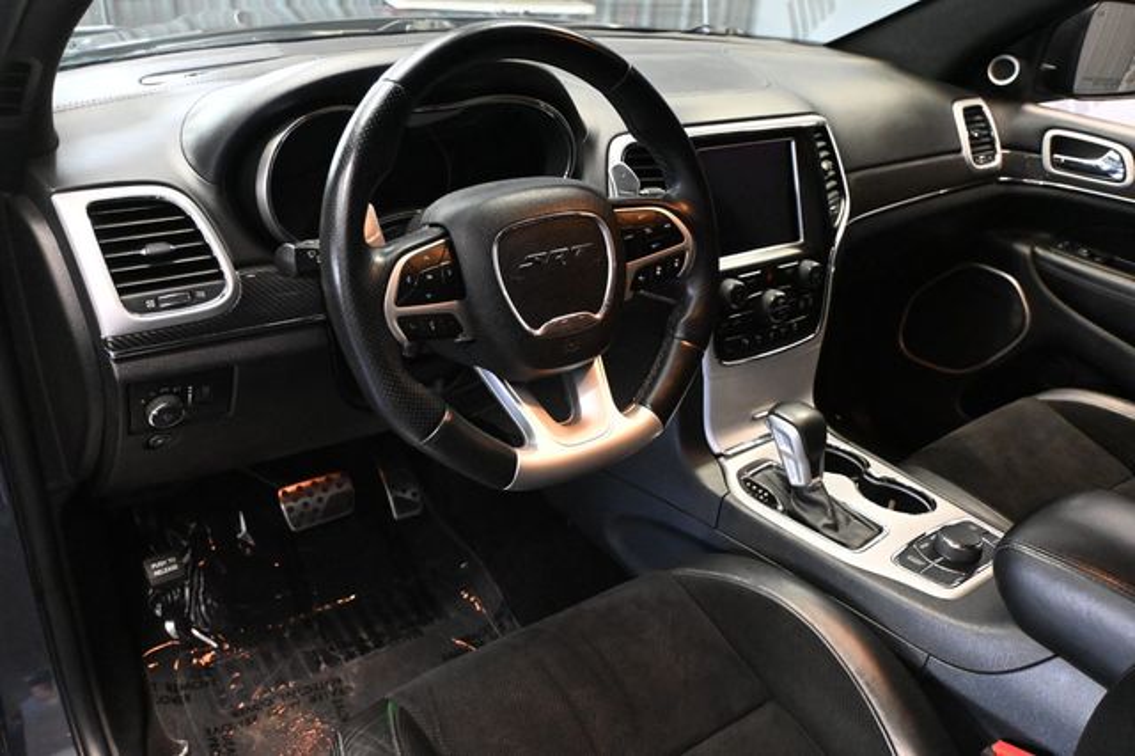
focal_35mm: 29
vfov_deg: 44.6
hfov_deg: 63.2
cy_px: 378
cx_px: 568
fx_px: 922
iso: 7200
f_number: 3.8
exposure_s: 1/60
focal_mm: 19.5
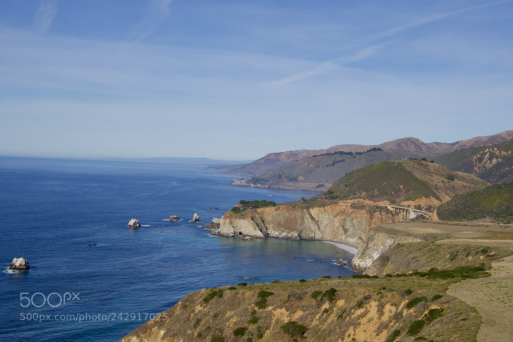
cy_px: 171
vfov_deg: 28.1
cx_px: 256
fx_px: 684
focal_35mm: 48
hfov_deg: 41.1
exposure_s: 1/400
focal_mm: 32
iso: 100
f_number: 10
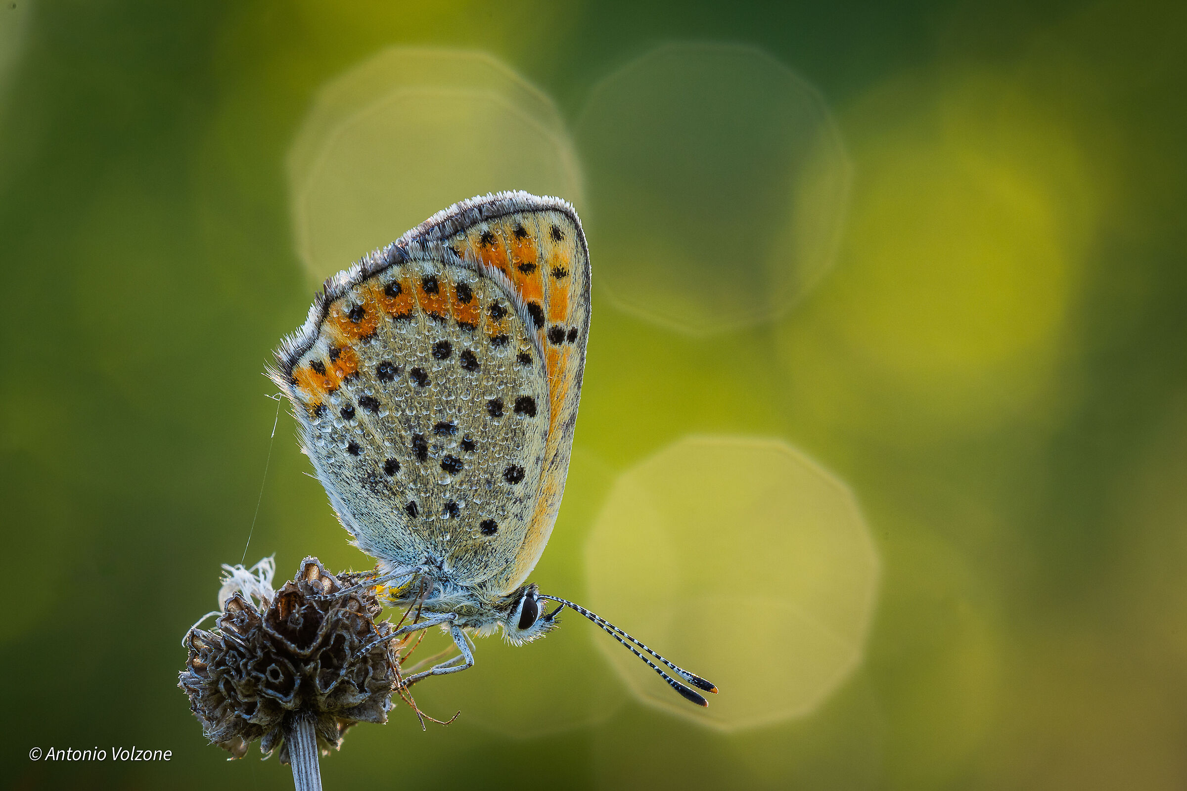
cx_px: 594
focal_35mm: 225
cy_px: 396
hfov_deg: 9.1
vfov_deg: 6.1
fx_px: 7418
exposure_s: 1/15
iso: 200
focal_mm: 150
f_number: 13
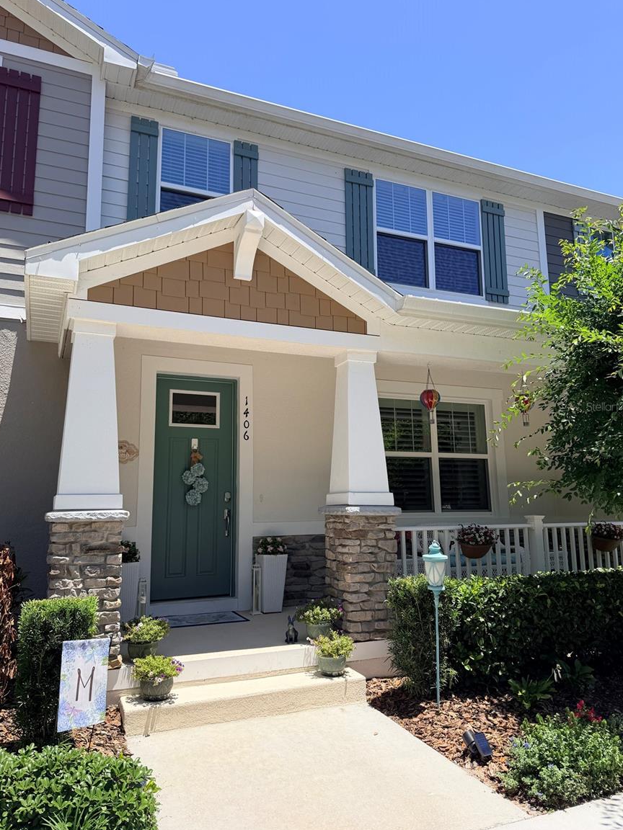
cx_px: 313
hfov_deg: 54.9
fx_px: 600
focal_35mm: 25
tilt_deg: +9.3
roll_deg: +1.2
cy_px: 406
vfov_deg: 69.4
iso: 80
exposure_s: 1/3584
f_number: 1.78
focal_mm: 6.76
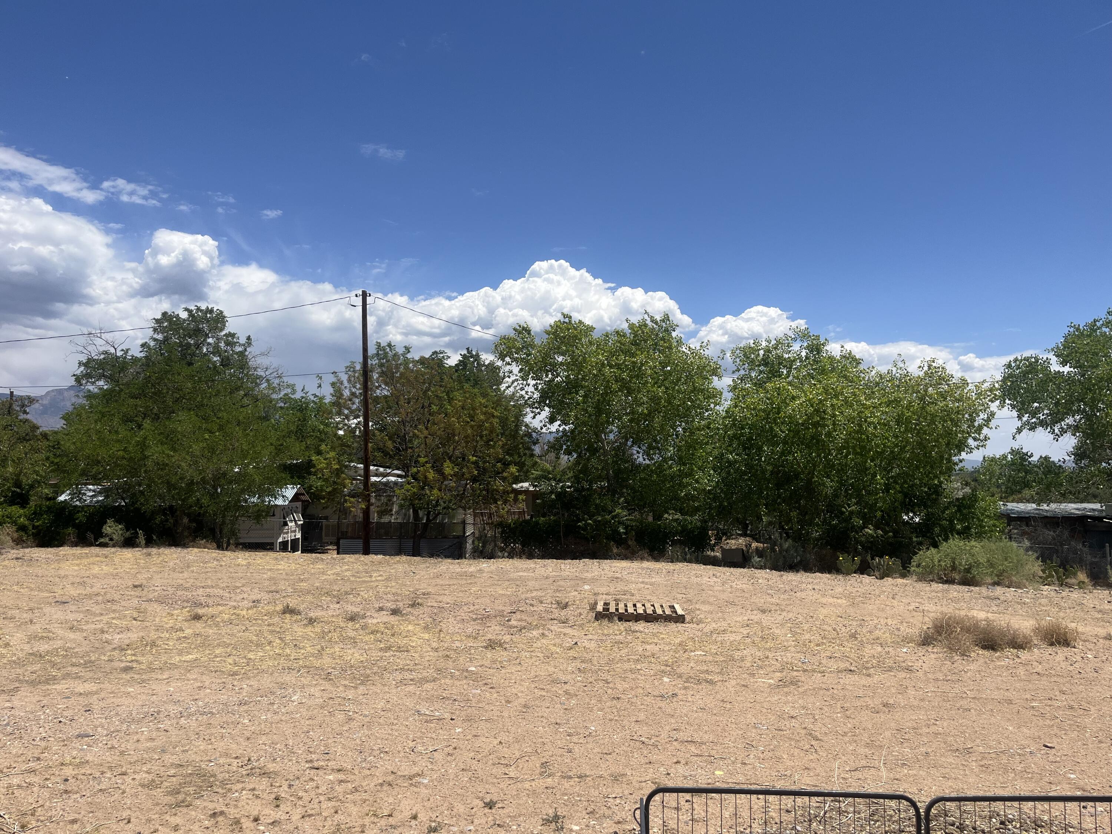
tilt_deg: +3.2
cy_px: 417
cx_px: 556
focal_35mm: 26
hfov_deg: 67.3
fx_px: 835
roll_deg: +1.7
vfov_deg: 53.1
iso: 50
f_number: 1.6
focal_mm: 5.1
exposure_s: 1/5319
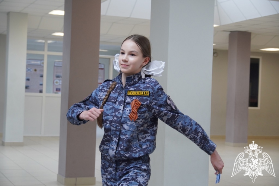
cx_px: 140
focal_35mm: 74
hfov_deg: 27.5
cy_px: 93
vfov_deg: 18.6
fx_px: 570
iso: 800
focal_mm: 49
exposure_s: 1/160
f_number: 5
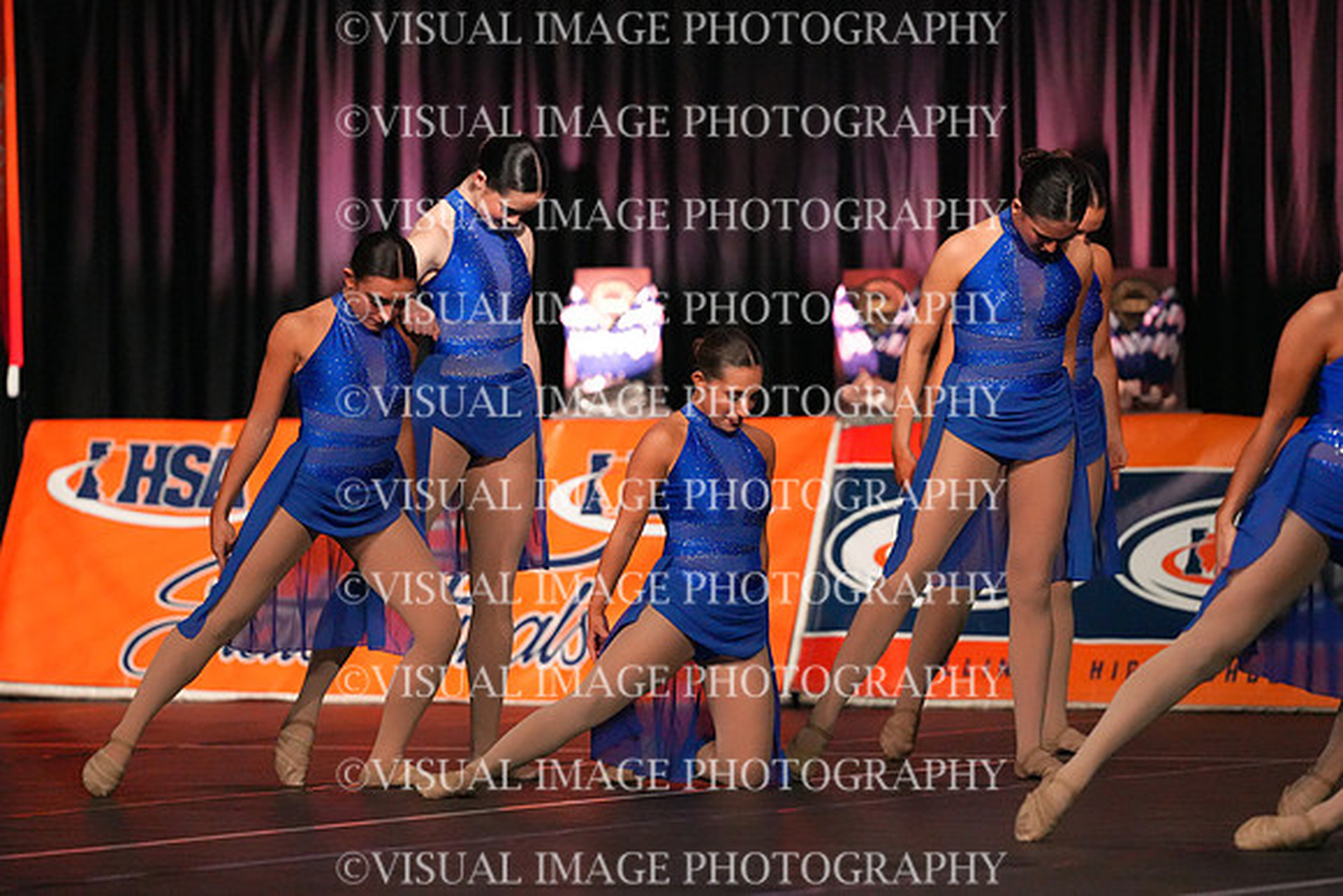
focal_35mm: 300
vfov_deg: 4.6
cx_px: 672
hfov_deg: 6.9
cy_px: 448
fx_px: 11194
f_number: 3.5
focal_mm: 300
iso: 16000
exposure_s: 1/1250
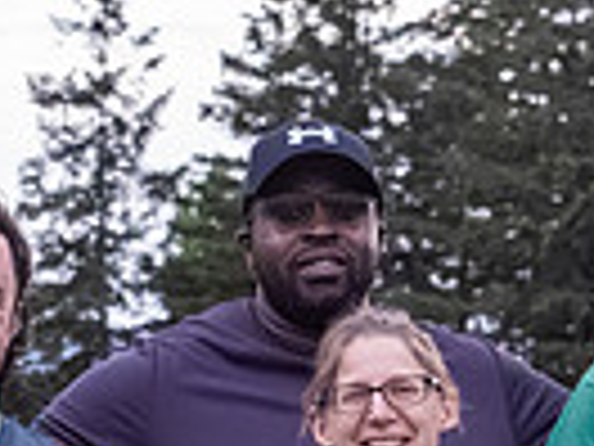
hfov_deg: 5.1
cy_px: 802
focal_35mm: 387
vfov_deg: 3.8
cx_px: 733
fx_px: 6641
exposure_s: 1/1250
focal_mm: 40
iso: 6400
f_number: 4.5
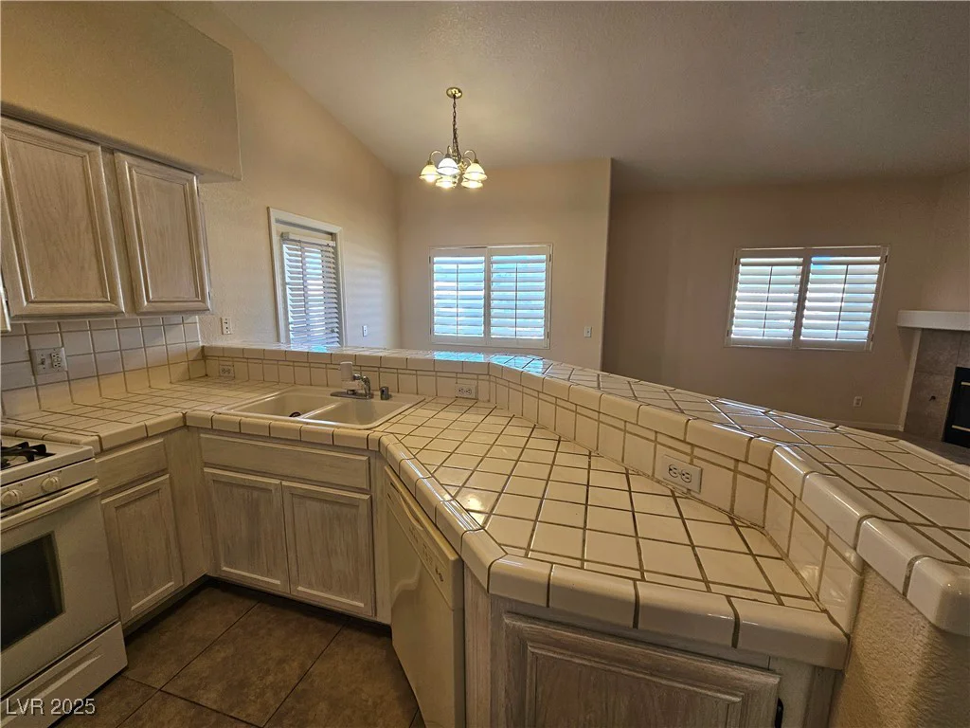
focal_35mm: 13
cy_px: 364
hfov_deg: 106.2
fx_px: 364
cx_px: 485
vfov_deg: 89.9
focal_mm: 2.2
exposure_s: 1/60.2
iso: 50
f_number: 2.2
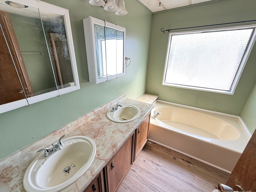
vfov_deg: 81.7
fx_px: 111
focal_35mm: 15
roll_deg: +0.2
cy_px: 98
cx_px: 119
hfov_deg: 98.0
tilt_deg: -21.8
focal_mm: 2.22
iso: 200
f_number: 2.2
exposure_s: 1/99
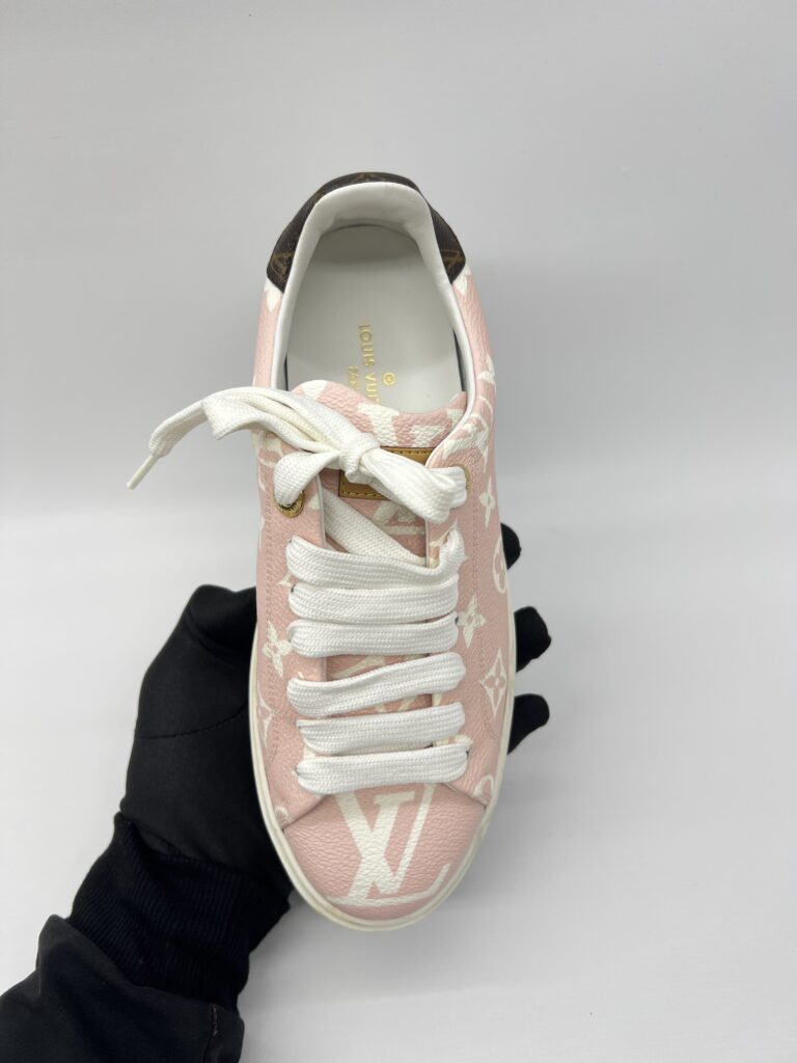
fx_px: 798
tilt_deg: -47.8
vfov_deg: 67.3
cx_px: 398
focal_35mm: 26
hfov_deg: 53.1
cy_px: 532
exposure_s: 1/136
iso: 32
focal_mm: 5.7
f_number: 1.5
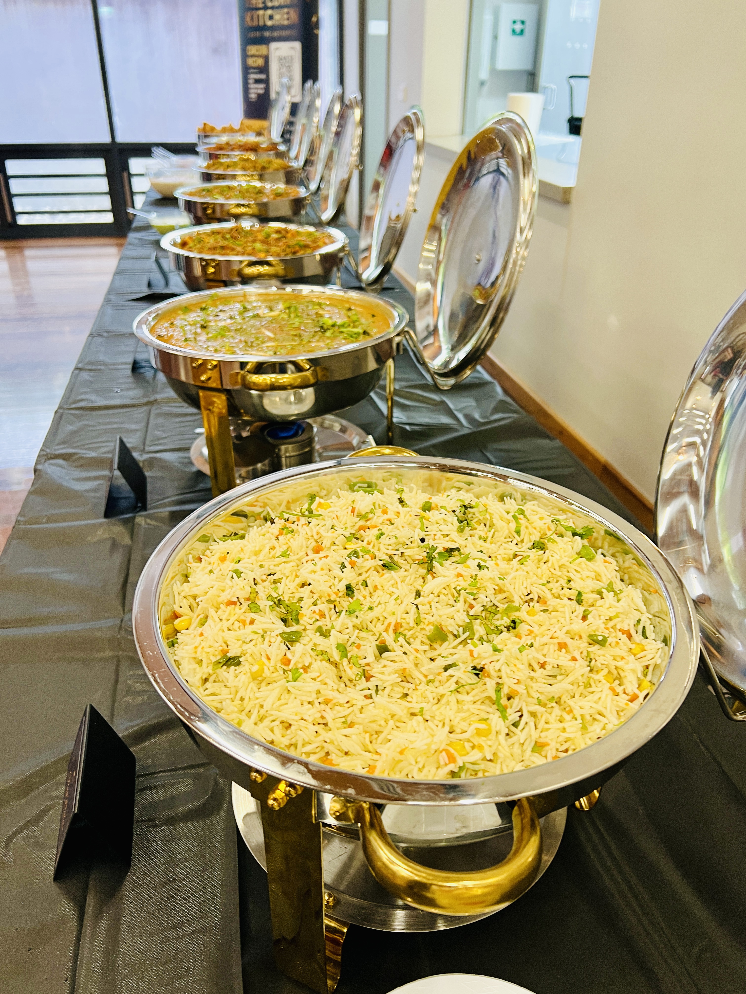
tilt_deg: -29.0
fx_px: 747
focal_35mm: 26
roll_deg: -1.4
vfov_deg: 67.3
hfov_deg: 53.1
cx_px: 373
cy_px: 497
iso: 125
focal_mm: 5.7
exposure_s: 1/50
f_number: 1.5
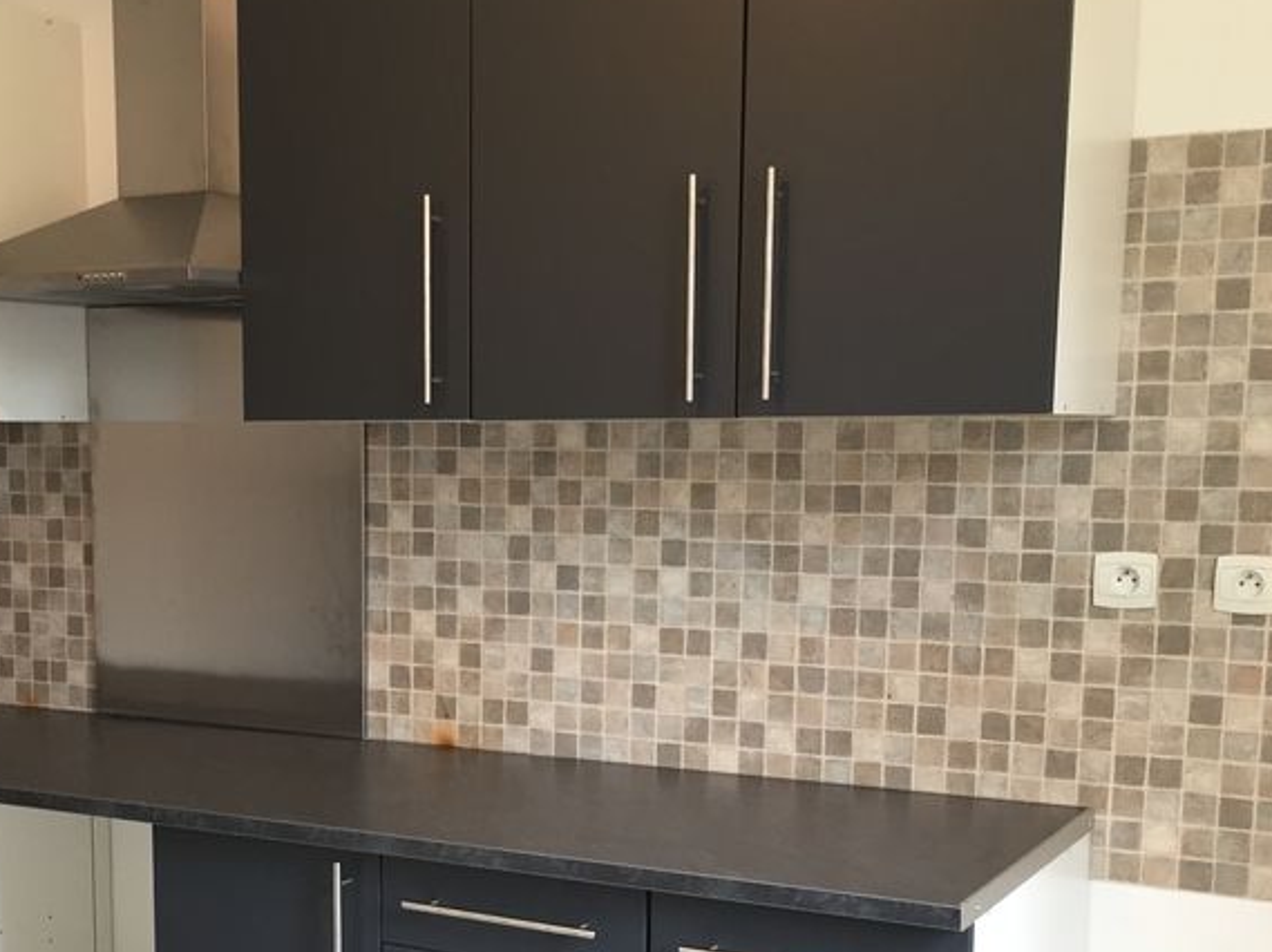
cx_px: 405
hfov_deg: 37.0
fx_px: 1873
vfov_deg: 28.2
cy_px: 699
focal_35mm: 51
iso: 100
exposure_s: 1/33
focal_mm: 4.15
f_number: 2.2
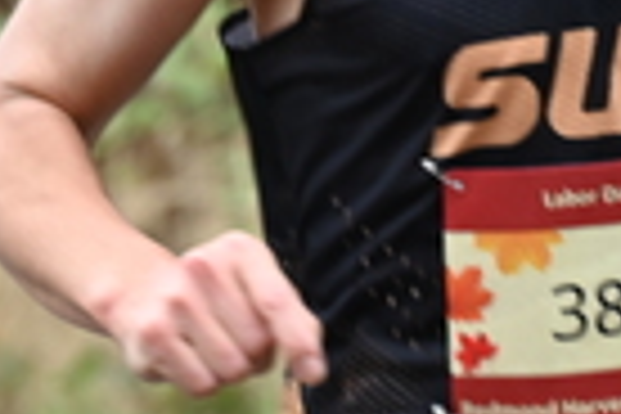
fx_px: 13730
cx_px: 657
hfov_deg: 2.6
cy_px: -268
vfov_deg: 1.7
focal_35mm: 796
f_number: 6.3
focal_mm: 200
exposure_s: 1/250
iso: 1250
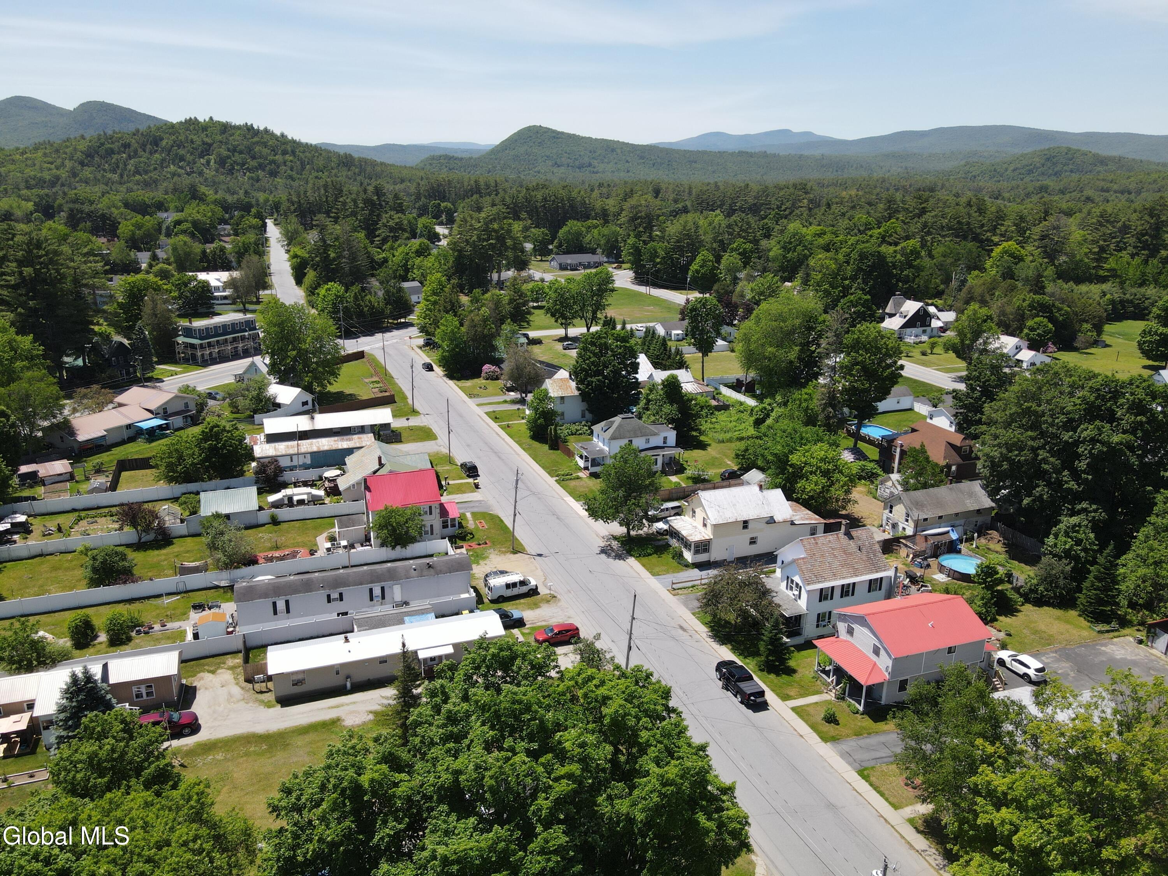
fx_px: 810
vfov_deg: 56.8
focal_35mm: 24
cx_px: 584
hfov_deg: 71.6
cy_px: 438
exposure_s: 1/640
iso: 100
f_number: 2.8
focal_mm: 4.5
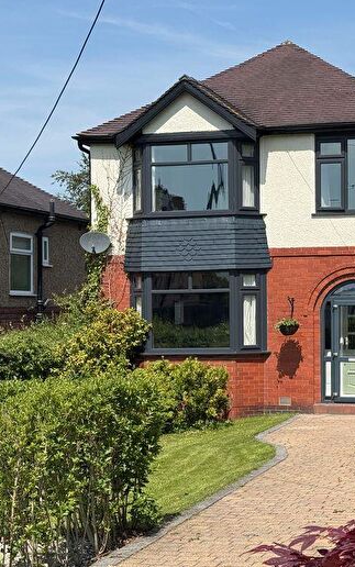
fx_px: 1067
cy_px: 280
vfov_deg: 29.8
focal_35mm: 69
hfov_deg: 18.7
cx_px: 296
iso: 64
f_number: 1.78
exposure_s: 1/5208
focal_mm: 6.76
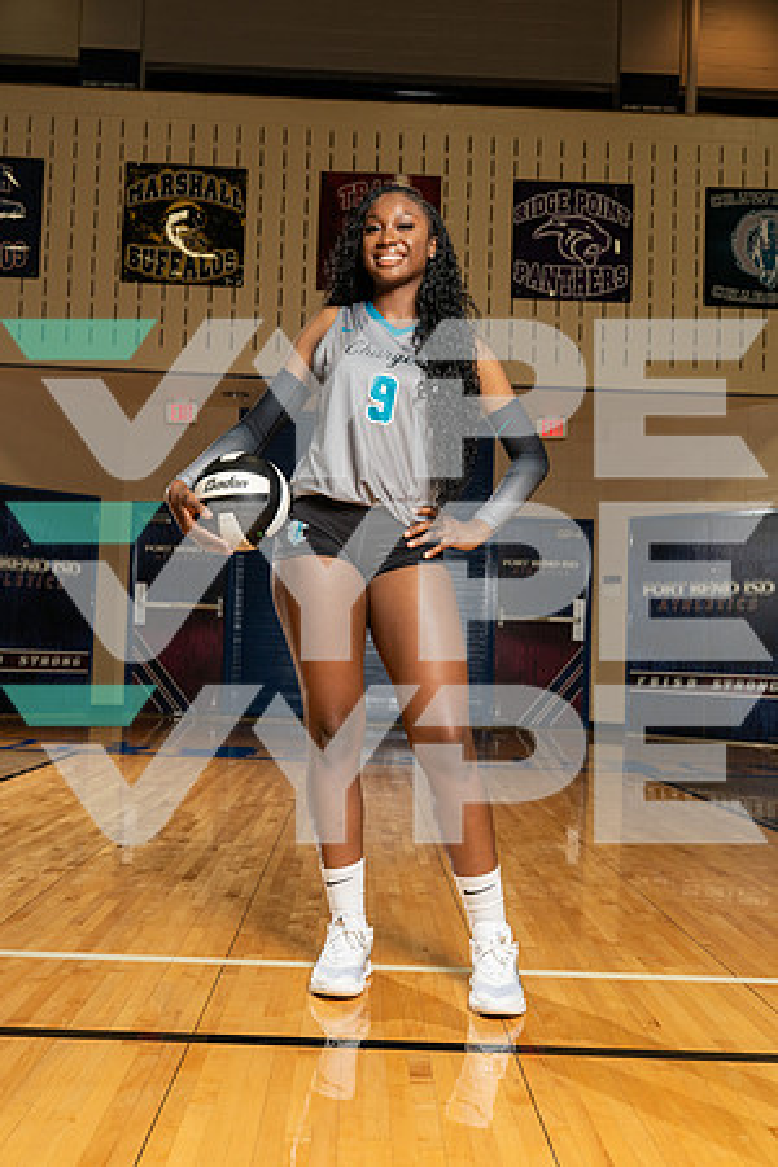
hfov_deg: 35.1
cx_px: 389
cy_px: 584
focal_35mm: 38
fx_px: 1232
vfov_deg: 50.7
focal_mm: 38
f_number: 5.6
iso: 500
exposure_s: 1/250
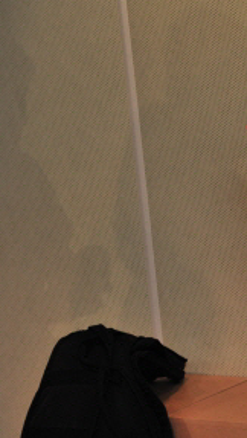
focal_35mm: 153
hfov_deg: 7.7
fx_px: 1777
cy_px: 245
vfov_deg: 14.0
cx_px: 456
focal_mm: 70
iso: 1600
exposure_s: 1/160
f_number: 4
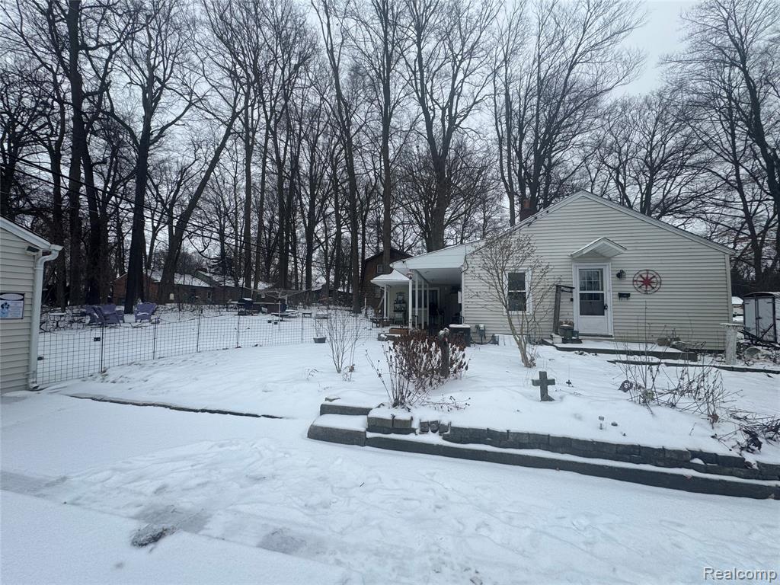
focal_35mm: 14
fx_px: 315
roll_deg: -1.0
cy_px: 292
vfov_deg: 85.7
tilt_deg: +3.3
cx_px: 390
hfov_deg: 102.1
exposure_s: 1/779
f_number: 2.2
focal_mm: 2.22
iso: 40
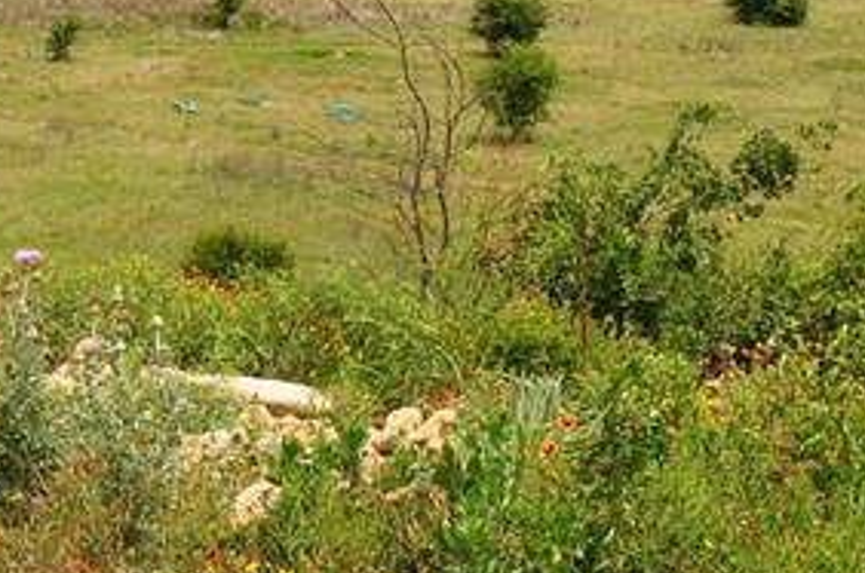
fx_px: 2351
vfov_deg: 13.3
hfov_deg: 20.5
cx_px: 739
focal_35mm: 98
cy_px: -208
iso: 200
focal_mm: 18
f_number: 10
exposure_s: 1/320
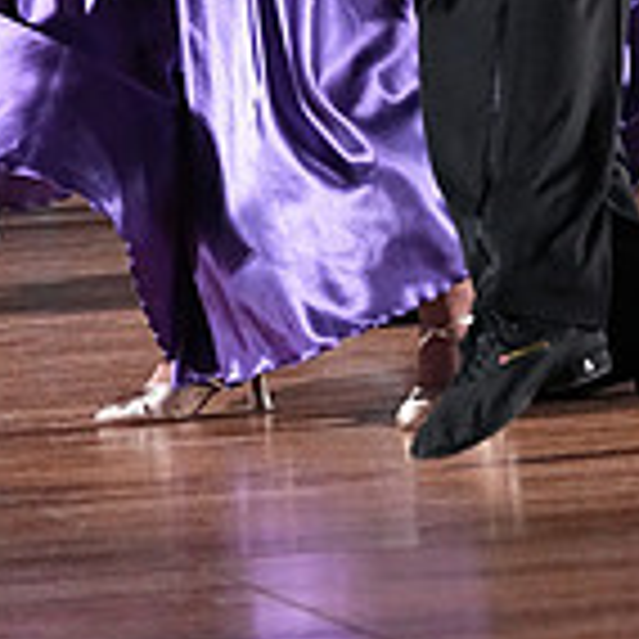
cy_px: -441
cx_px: 304
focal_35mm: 693
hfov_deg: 2.5
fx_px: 14473
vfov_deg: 2.5
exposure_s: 1/400
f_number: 5
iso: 8000
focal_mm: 200
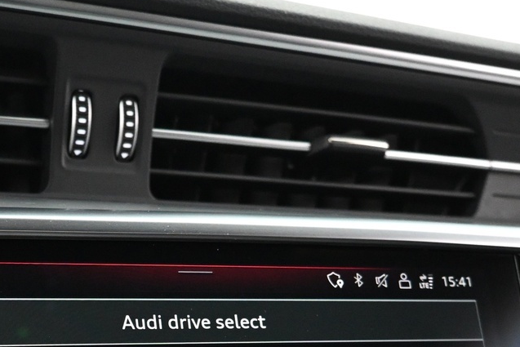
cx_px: 151
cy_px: 416
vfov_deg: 20.8
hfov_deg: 32.4
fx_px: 881
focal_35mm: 61
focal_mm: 16
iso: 4000
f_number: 3.5
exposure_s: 1/30
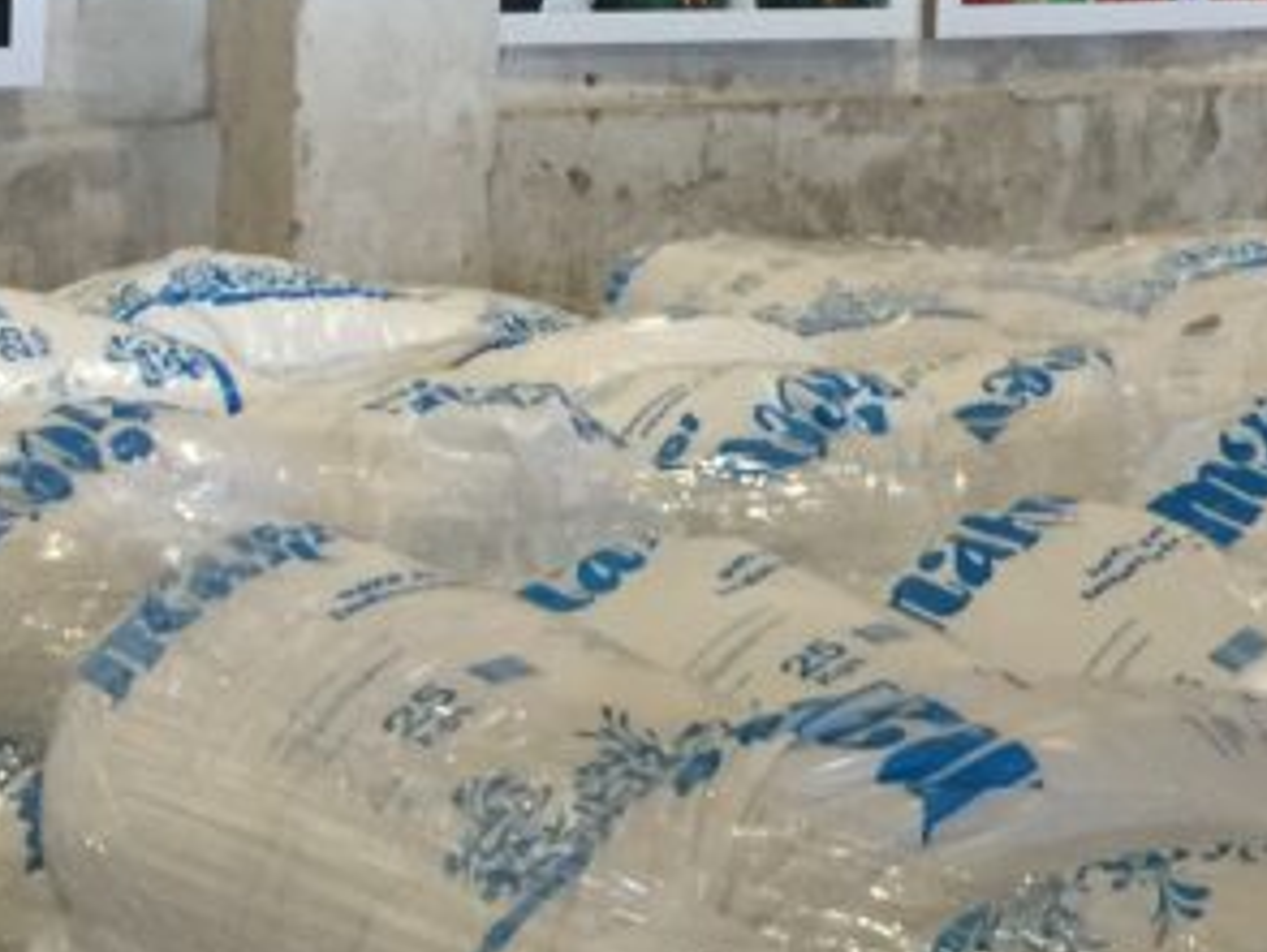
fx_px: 3700
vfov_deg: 14.2
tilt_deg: +1.3
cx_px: 595
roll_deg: -2.3
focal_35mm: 101
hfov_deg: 19.4
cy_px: -202
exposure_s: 1/17
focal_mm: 4.15
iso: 125
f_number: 2.2
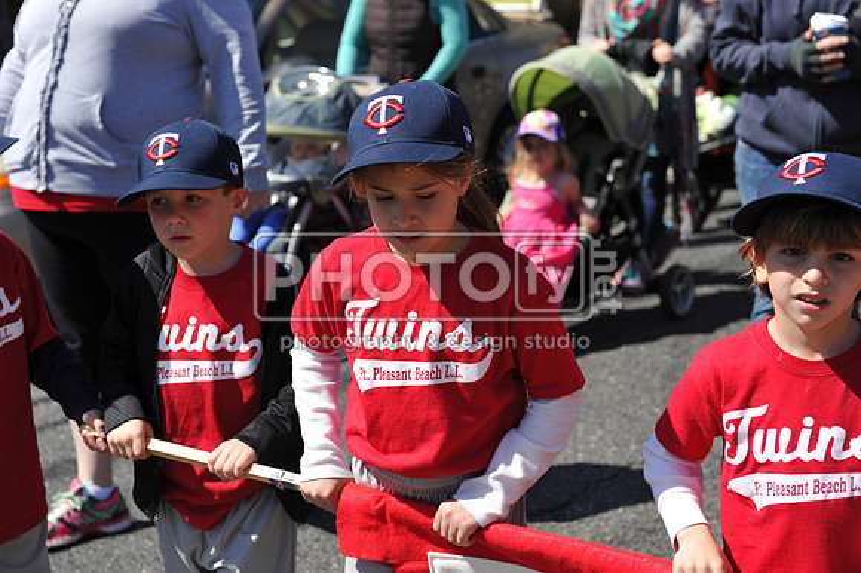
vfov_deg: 19.4
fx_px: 1673
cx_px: 430
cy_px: 286
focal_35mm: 70
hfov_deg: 28.9
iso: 200
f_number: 5
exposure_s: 1/800
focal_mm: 70
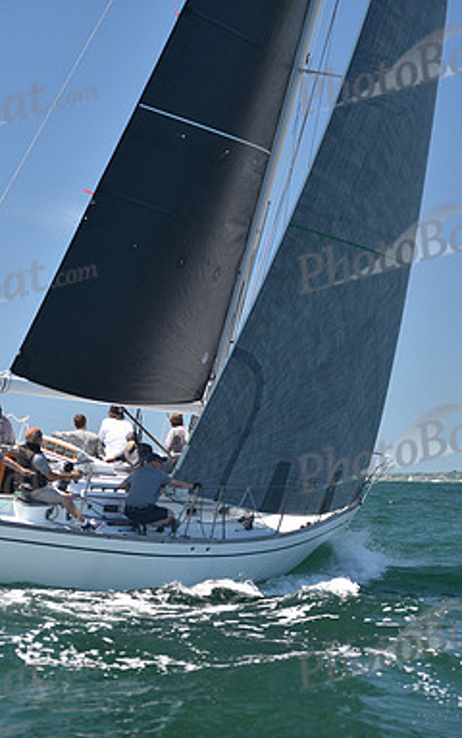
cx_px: 198
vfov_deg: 19.3
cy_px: 371
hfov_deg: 12.1
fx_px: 2172
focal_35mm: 108
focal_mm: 70
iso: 200
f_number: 2.8
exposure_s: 1/1000
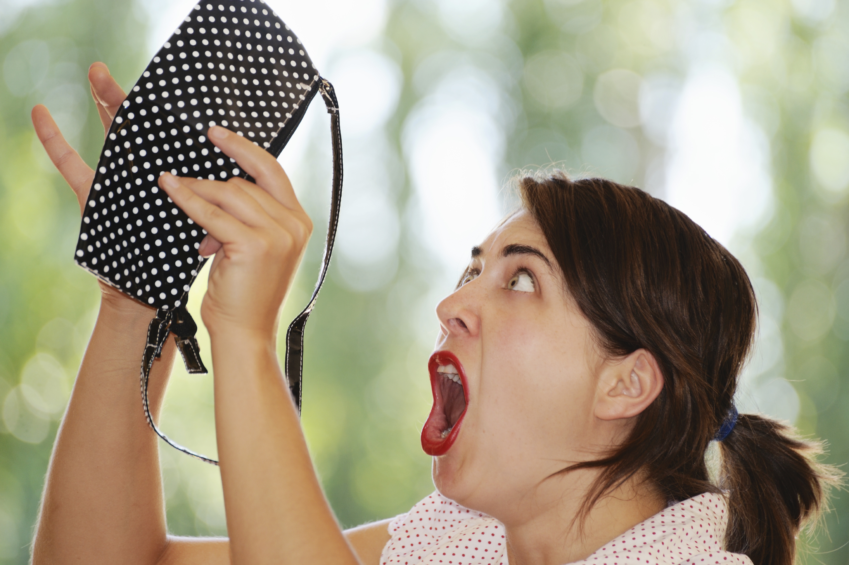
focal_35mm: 270
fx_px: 6363
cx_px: 424
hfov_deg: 7.6
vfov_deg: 5.1
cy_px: 282
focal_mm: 270
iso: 200
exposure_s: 1/100
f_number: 5.6
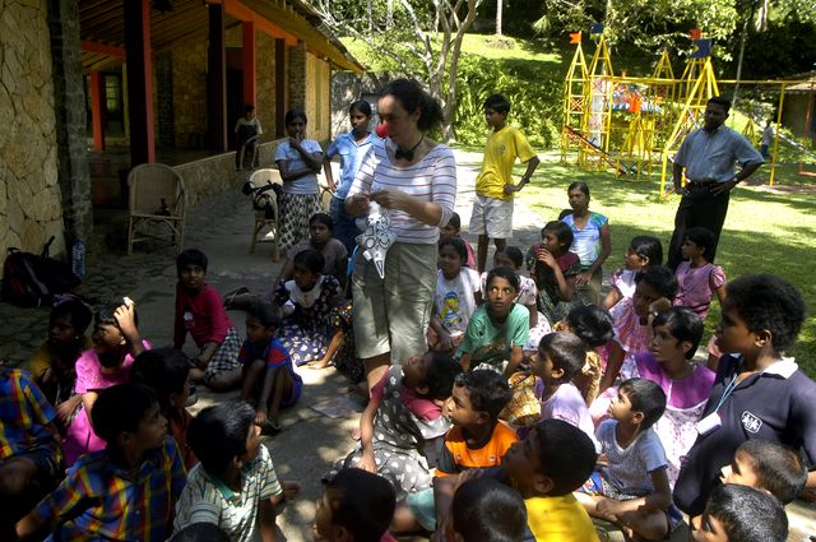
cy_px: 271
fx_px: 679
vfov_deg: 43.5
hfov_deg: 62.0
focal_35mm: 30
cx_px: 408
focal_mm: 20
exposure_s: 1/160
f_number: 6.3
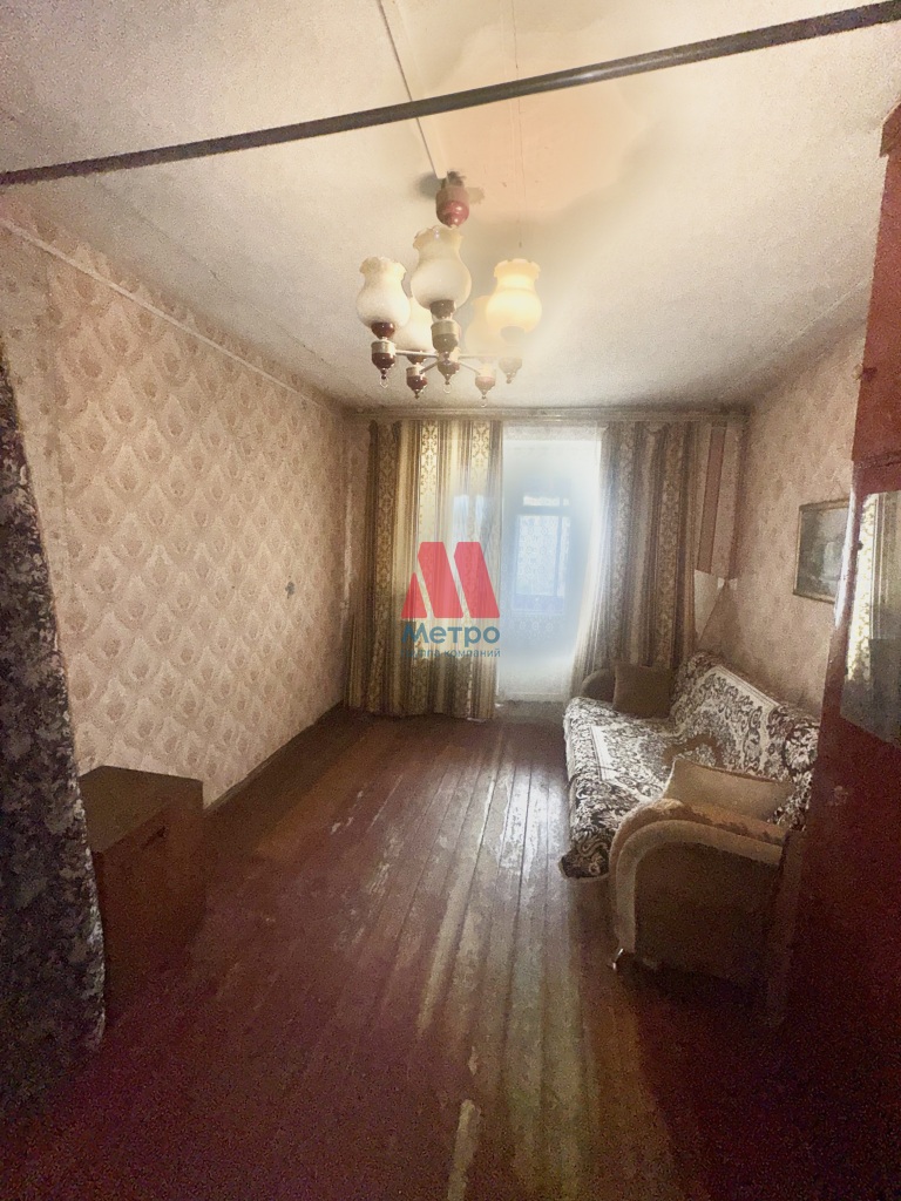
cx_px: 450
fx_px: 486
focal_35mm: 14
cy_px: 600
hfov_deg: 85.7
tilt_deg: -8.1
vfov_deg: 102.1
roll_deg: -2.1
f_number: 2.2
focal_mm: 2.22
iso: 40
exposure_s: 1/122
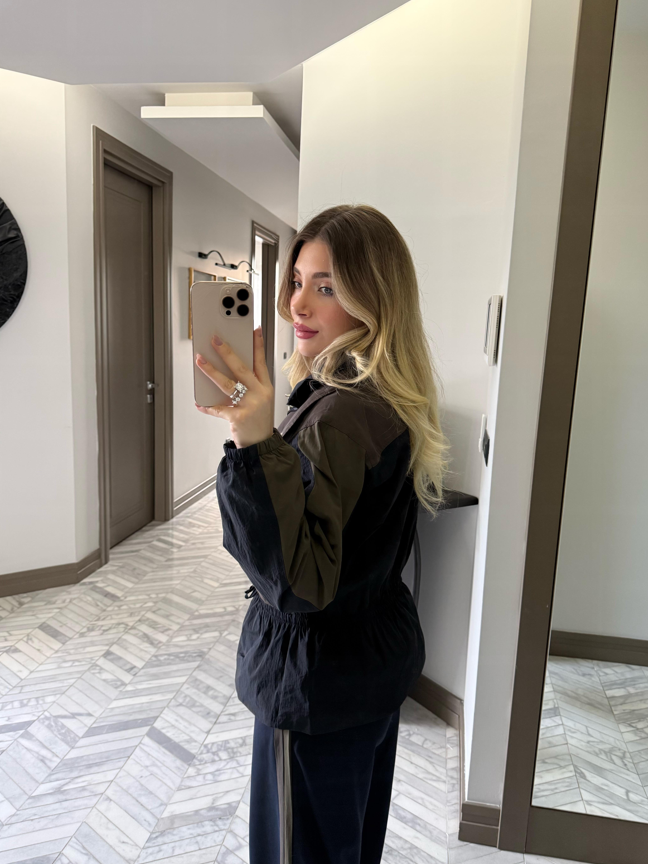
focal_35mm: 25
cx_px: 334
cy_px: 435
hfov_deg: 54.9
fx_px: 624
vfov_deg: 69.4
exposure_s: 1/60
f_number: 1.78
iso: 400
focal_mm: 6.76
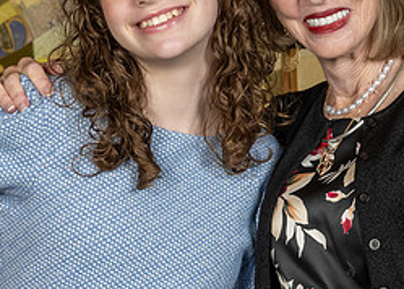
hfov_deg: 9.6
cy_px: 139
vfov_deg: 6.9
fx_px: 2399
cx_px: 273
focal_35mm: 209
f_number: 7.1
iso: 640
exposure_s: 1/200
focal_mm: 50
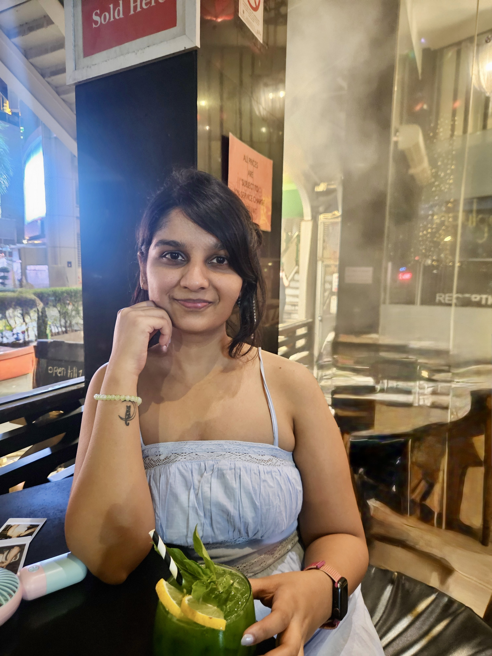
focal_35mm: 23
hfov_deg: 58.9
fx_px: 436
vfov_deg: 73.9
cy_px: 328
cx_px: 246
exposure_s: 1/17
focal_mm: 5.4
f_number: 1.8
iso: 1600
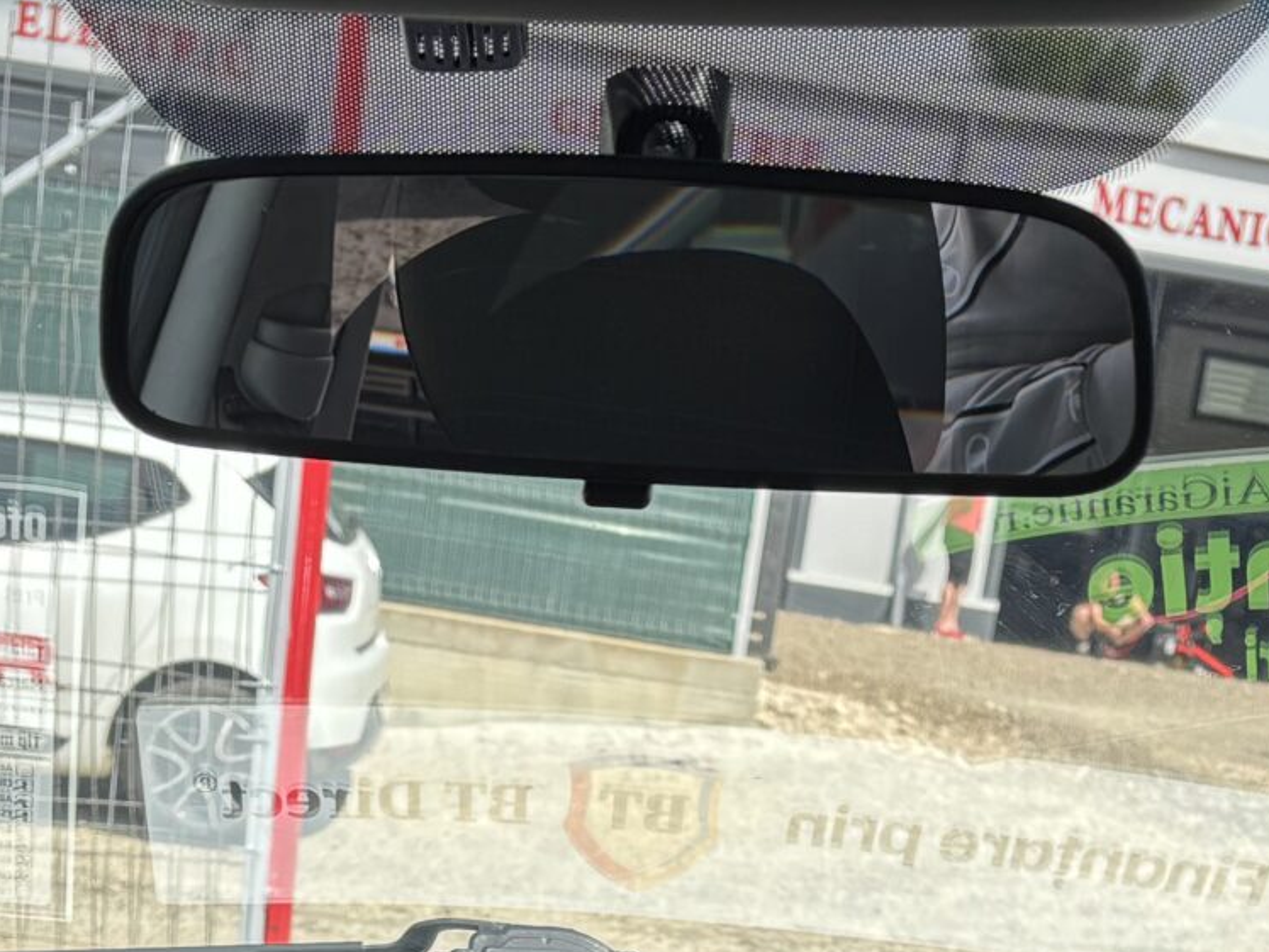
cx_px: 641
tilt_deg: -16.0
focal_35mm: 89
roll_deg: -9.2
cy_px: 1626
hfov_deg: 22.0
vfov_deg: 14.8
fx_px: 3263
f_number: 1.6
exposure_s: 1/736
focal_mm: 5.96
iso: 50
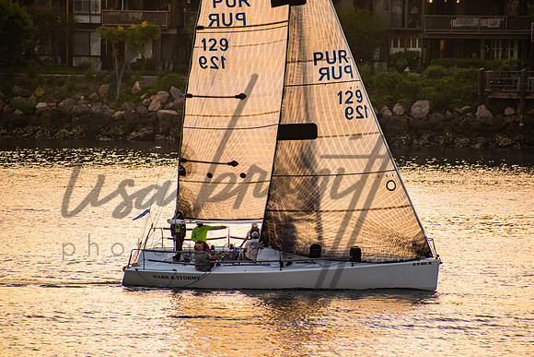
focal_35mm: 450
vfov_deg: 3.1
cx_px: 267
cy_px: 178
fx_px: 6676
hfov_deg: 4.6
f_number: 6.3
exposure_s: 1/320
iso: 800
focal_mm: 300
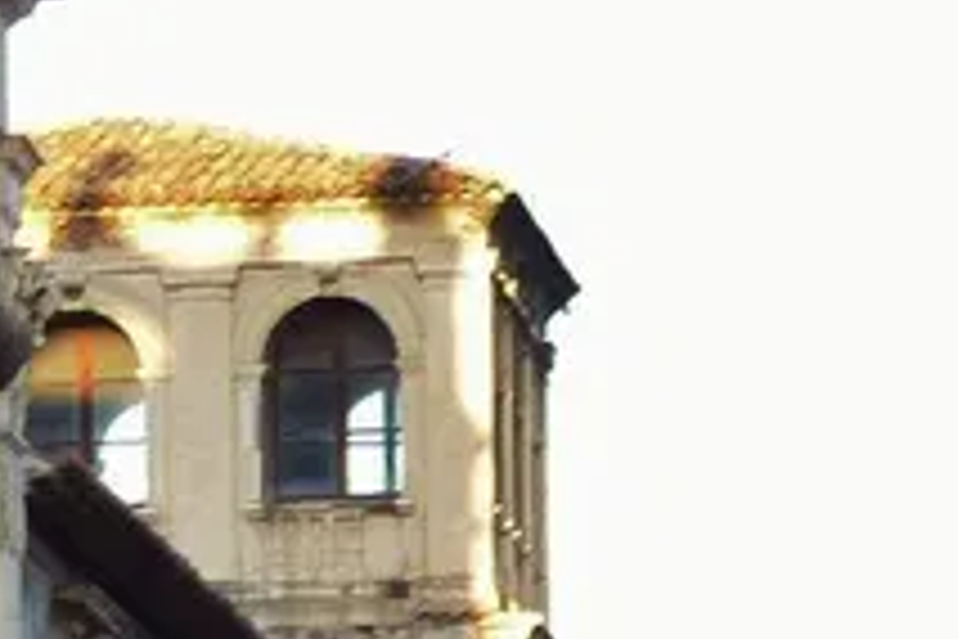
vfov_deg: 2.8
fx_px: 12639
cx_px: -220
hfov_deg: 4.3
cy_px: 1998
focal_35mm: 475
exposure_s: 1/125
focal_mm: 14.5
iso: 125
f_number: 3.2
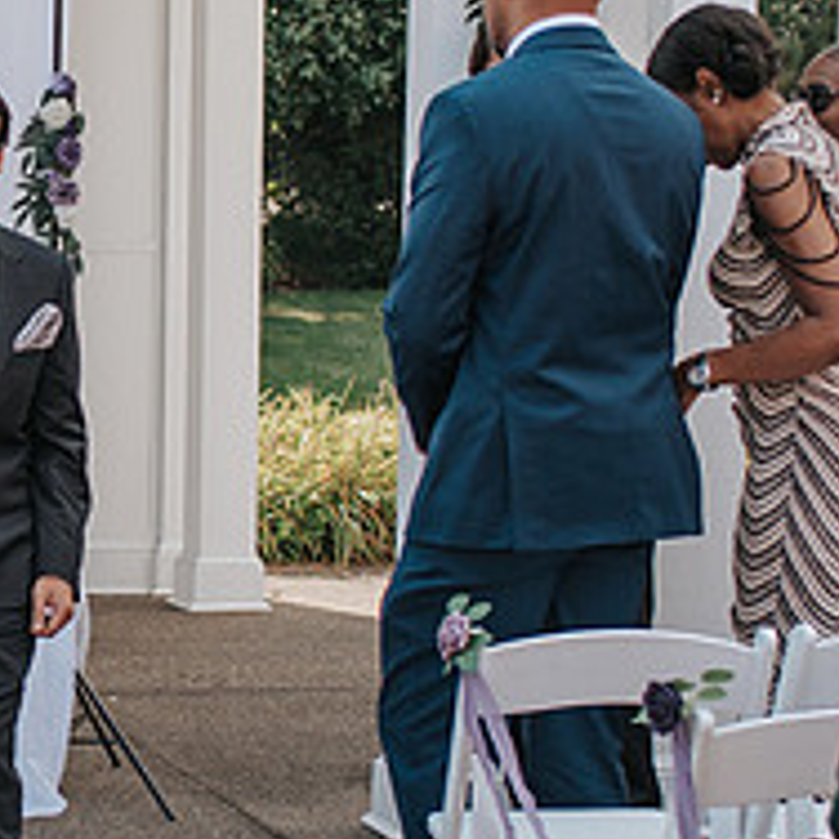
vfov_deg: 11.3
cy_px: 441
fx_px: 4250
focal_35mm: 155
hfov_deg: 10.9
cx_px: -318
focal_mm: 35
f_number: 2.8
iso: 110
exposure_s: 1/1250
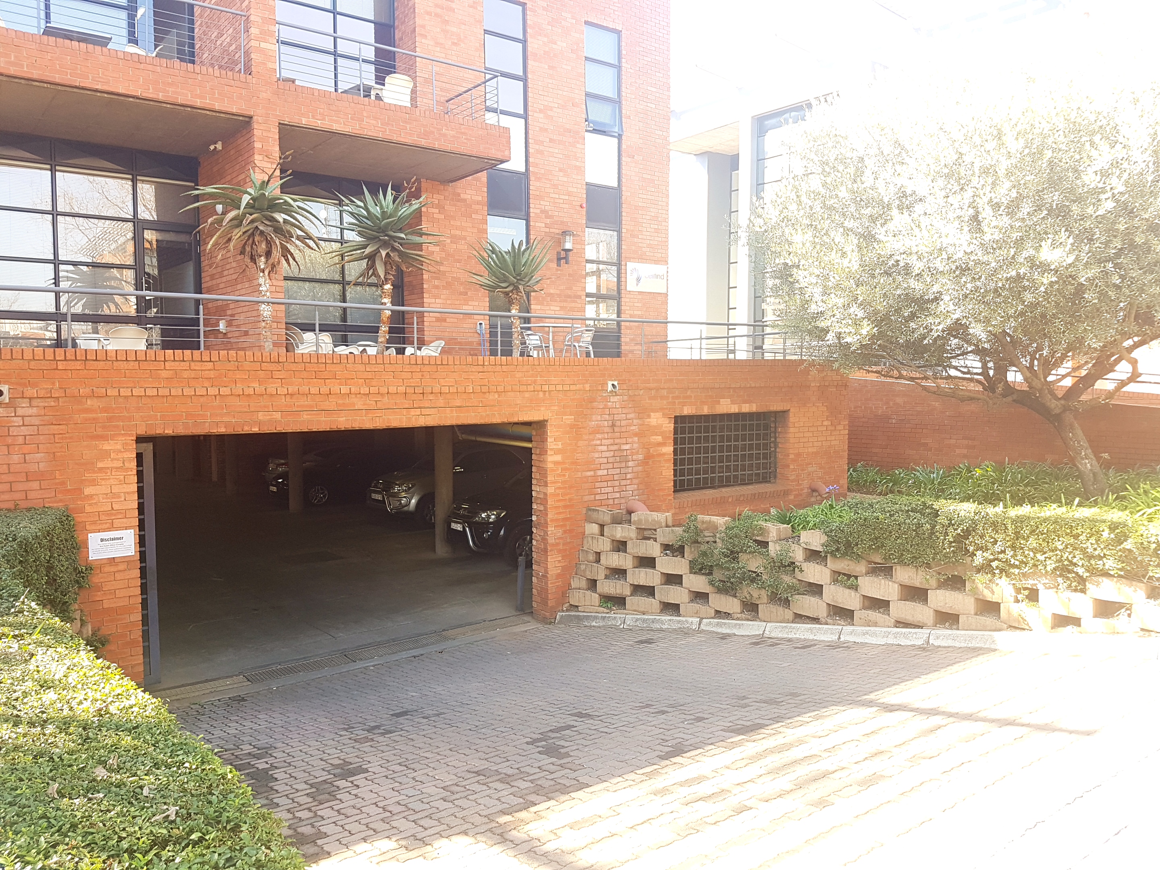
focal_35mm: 26
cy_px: 435
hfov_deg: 67.3
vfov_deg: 53.1
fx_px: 871
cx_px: 580
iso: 40
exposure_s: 1/115
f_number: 1.7
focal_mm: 4.2
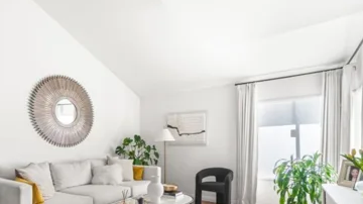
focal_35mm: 21
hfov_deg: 83.1
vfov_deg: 52.1
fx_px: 202
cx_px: 150
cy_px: 141
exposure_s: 1/20
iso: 320
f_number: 7.1
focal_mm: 10
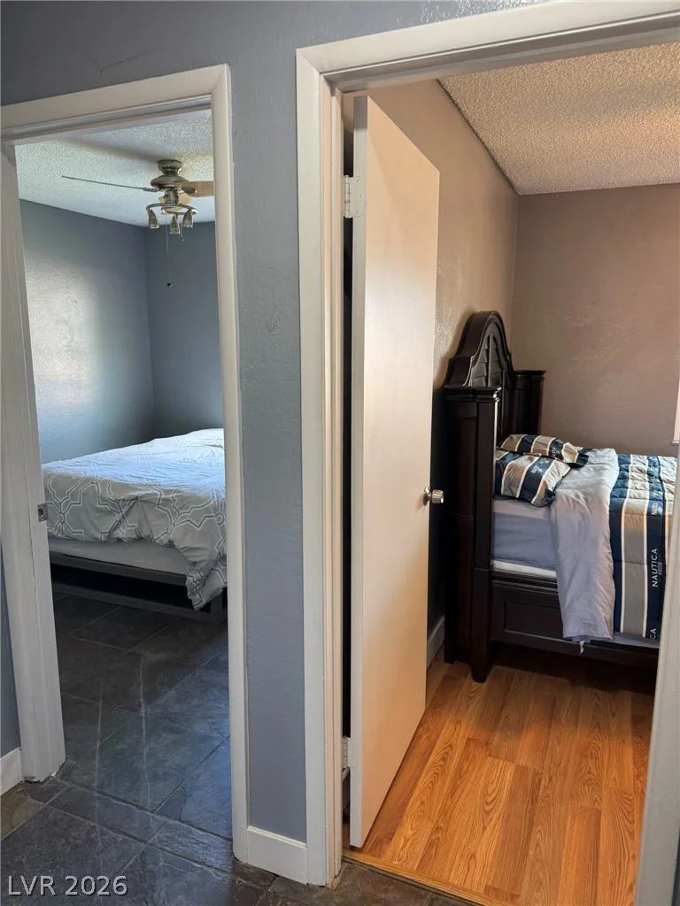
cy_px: 453
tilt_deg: -11.0
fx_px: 629
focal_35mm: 24
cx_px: 340
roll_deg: +1.1
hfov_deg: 56.8
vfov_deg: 71.6
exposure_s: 1/60
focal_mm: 6.76
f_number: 1.78
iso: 125
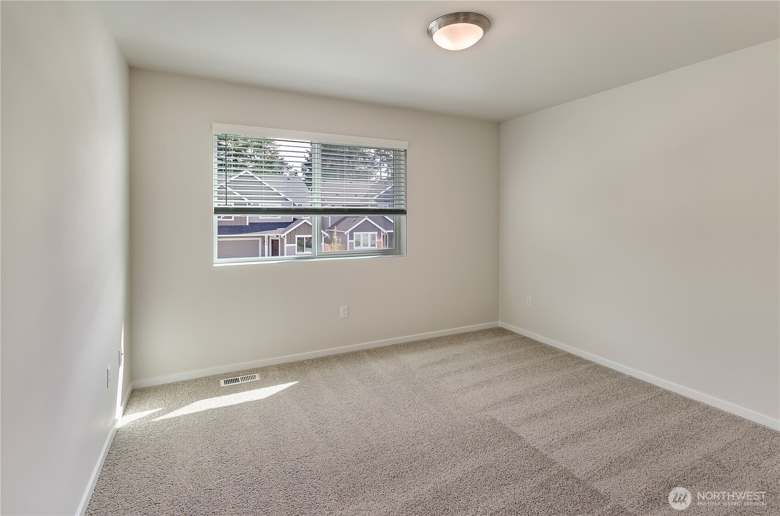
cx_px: 390
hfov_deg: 100.5
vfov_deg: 77.1
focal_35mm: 15
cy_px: 258
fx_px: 324
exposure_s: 1/20
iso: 160
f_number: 6.3
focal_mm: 10
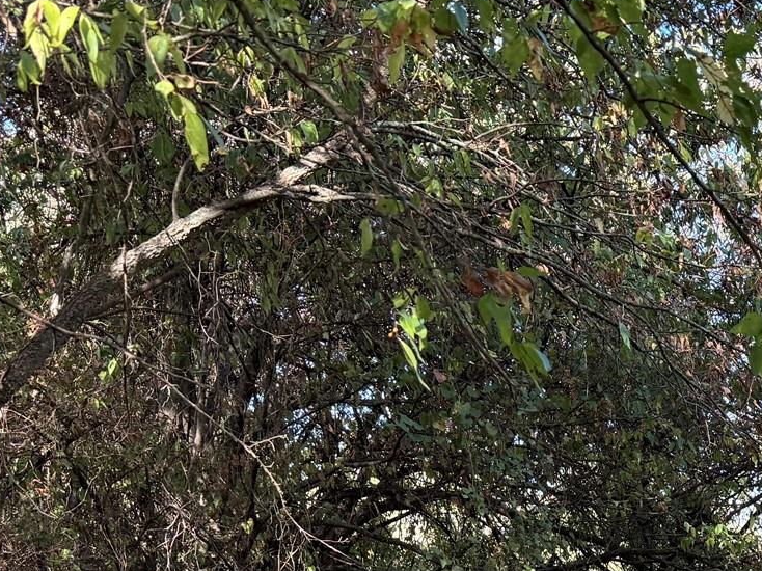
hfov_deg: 26.5
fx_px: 1474
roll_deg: +0.4
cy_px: 749
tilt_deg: -3.9
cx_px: 853
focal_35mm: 67
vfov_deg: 20.0
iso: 100
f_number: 1.78
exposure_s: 1/575
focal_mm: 6.76
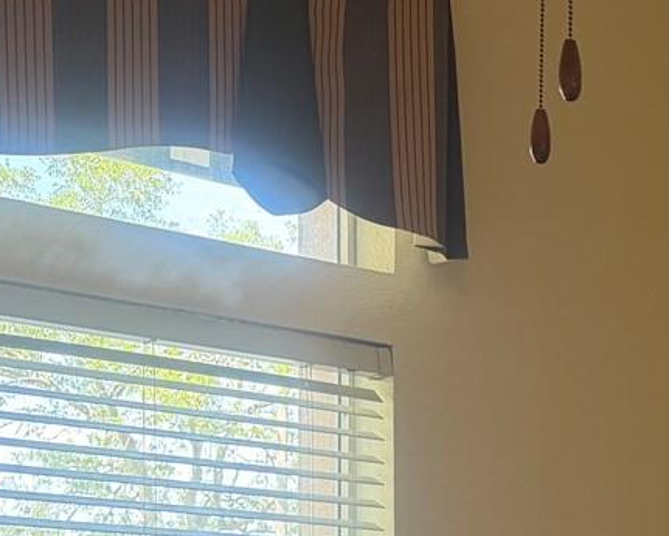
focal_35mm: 87
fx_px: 1723
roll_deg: -1.6
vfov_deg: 16.2
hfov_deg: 19.1
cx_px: 1020
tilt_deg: -4.4
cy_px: 799
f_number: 1.78
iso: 200
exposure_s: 1/120
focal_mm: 6.76
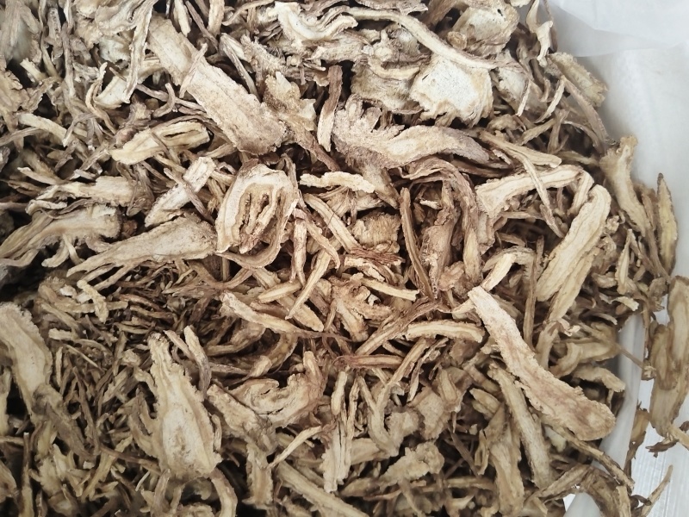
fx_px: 518
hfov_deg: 67.3
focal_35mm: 26
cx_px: 344
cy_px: 258
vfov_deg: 53.1
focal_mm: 4.95
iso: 1674
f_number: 1.9
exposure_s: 1/100
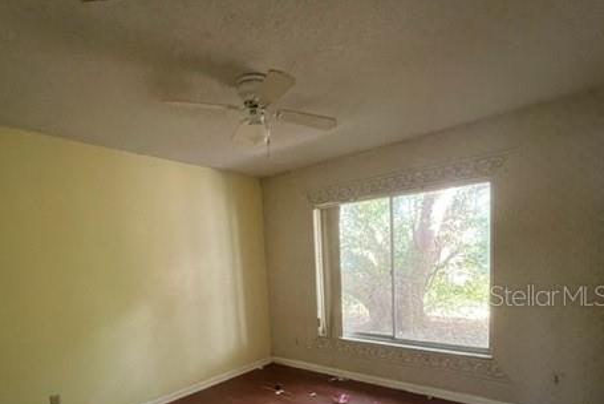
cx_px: 296
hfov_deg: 86.9
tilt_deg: -7.9
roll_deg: +3.2
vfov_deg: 61.6
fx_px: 319
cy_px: 295
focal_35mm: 19
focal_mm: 1.57
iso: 500
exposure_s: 1/60
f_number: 1.8
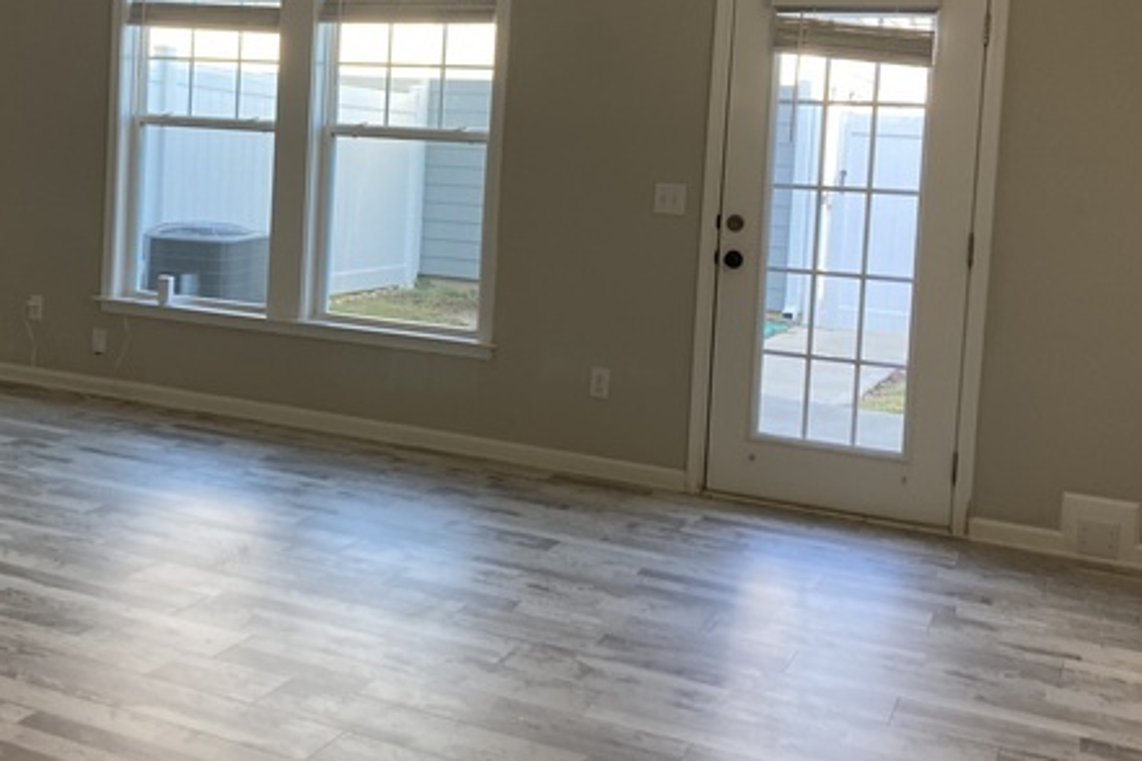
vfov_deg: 30.2
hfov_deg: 44.2
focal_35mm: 44
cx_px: 439
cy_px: 238
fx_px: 1396
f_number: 1.8
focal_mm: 3.99
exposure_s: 1/120
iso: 80
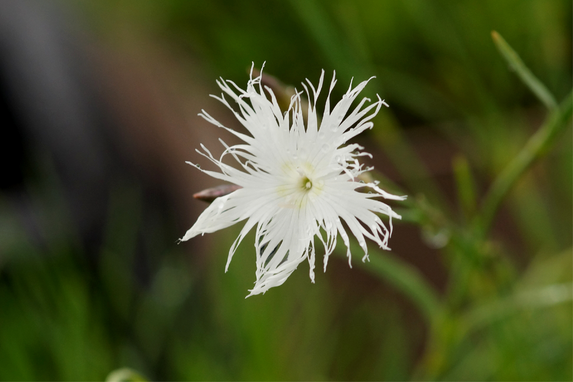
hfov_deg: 13.7
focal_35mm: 150
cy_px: 191
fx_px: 2387
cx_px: 286
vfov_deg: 9.1
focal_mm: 100
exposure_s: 1/160
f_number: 5.6
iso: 400
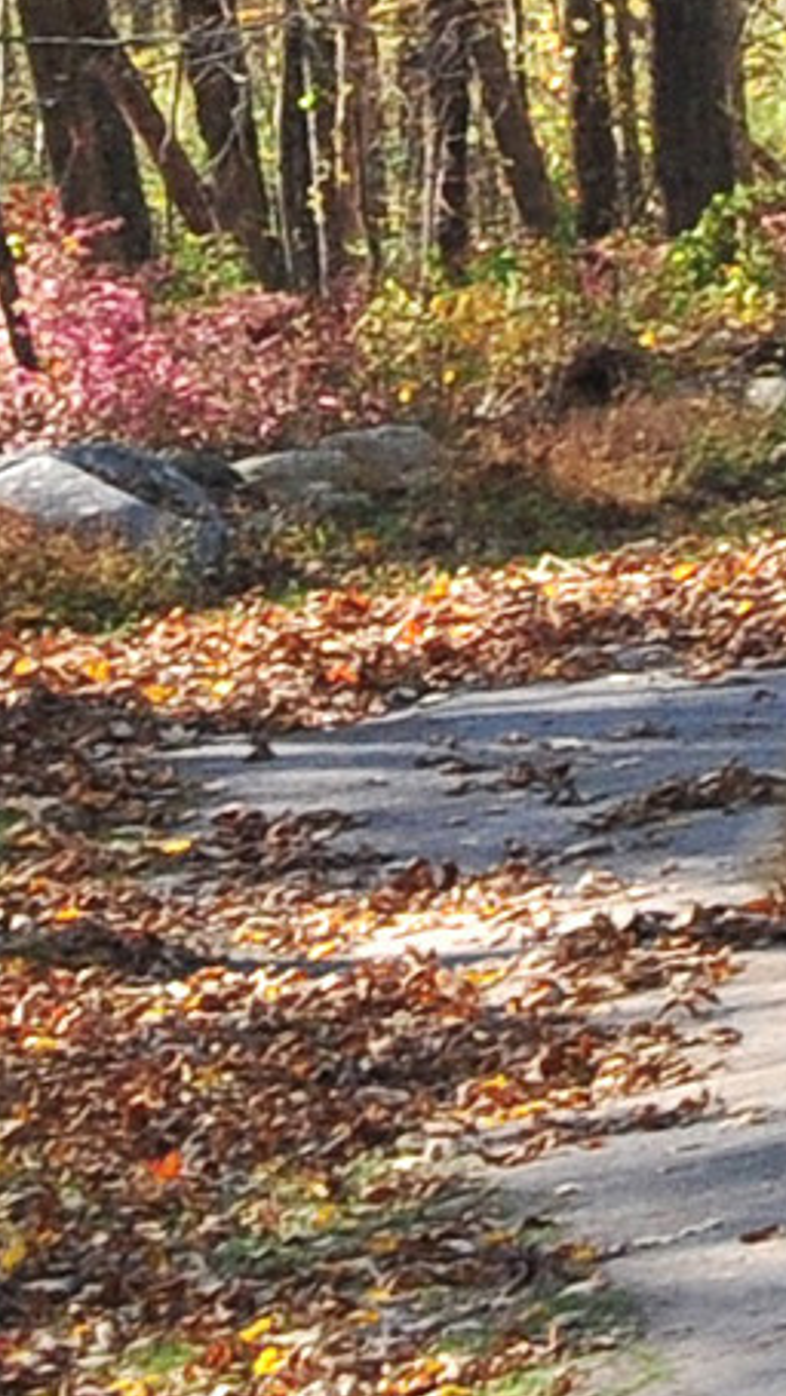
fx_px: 7409
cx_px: 4317
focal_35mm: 200
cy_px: -623
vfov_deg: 10.4
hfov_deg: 4.7
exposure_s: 1/200
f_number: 8
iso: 320
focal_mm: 20
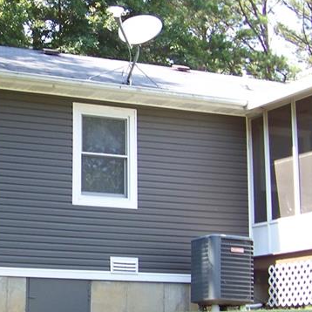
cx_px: -25
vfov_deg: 19.1
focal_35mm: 91
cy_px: 173
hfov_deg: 18.4
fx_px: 928
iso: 64
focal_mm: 5.85
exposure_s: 1/100
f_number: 2.8
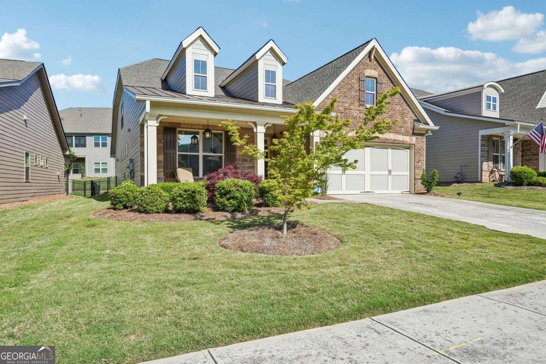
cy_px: 182
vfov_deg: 53.1
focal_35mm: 24
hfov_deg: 73.7
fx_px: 364
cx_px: 273
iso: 800
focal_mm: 24
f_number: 8
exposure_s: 1/2500
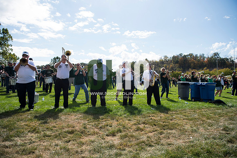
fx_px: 158
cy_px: 79
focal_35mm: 24
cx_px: 118
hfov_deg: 73.7
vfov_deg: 53.2
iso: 250
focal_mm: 24
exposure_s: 1/1600
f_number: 4.5
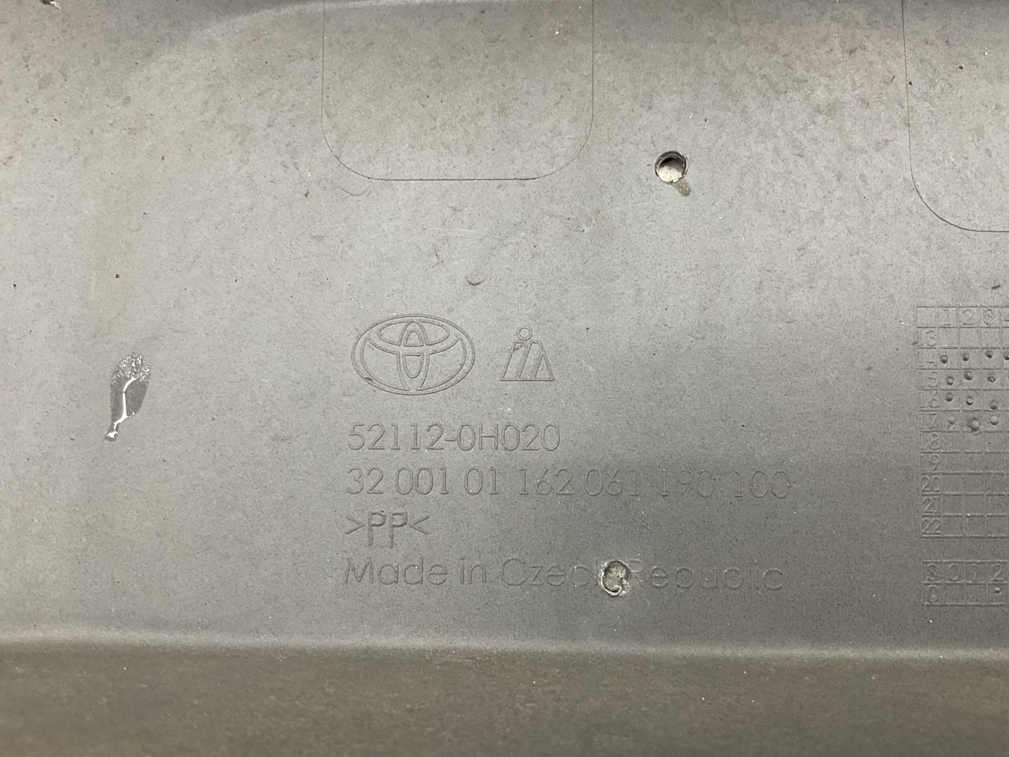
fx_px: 845
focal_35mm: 29
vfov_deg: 48.2
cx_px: 504
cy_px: 378
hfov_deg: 61.7
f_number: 1.8
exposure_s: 1/60
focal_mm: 3
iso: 50
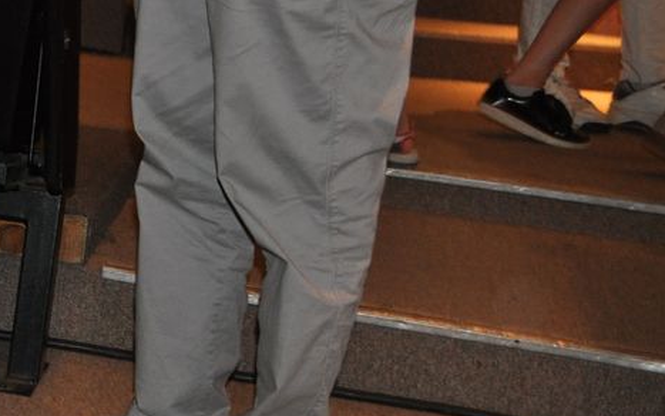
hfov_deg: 20.3
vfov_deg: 14.2
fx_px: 1668
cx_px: -244
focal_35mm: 92
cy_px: 101
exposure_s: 1/60
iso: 800
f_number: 3.8
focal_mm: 22
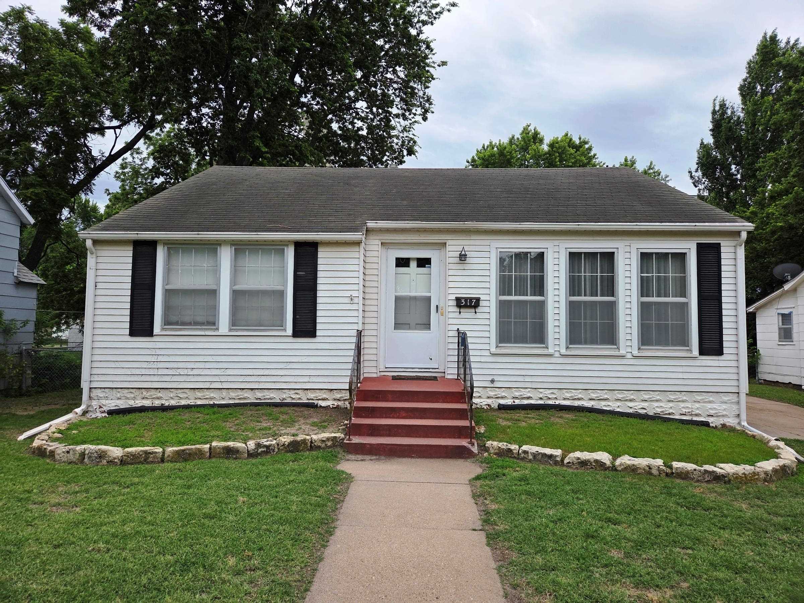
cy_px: 302
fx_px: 534
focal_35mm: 23
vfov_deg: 58.9
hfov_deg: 73.9
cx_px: 402
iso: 80
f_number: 1.8
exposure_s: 1/1300
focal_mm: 5.4
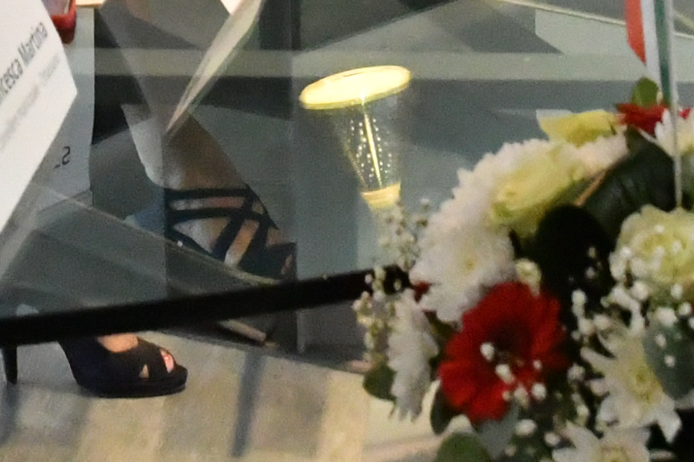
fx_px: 3835
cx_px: 227
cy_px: -376
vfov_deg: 6.7
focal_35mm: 199
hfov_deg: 10.3
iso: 6400
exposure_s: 1/400
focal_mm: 26
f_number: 5.6
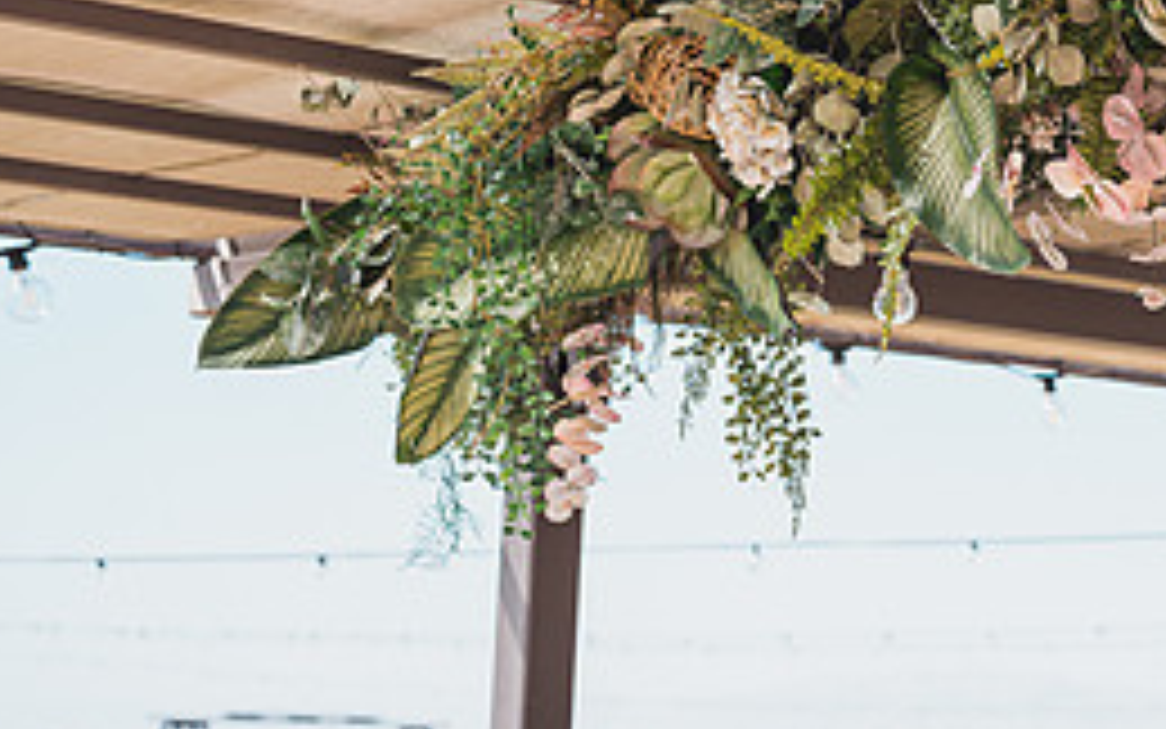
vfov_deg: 11.5
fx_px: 3623
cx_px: 1270
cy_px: 178
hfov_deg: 17.7
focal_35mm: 114
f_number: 3.2
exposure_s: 1/1600
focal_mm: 50
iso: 400
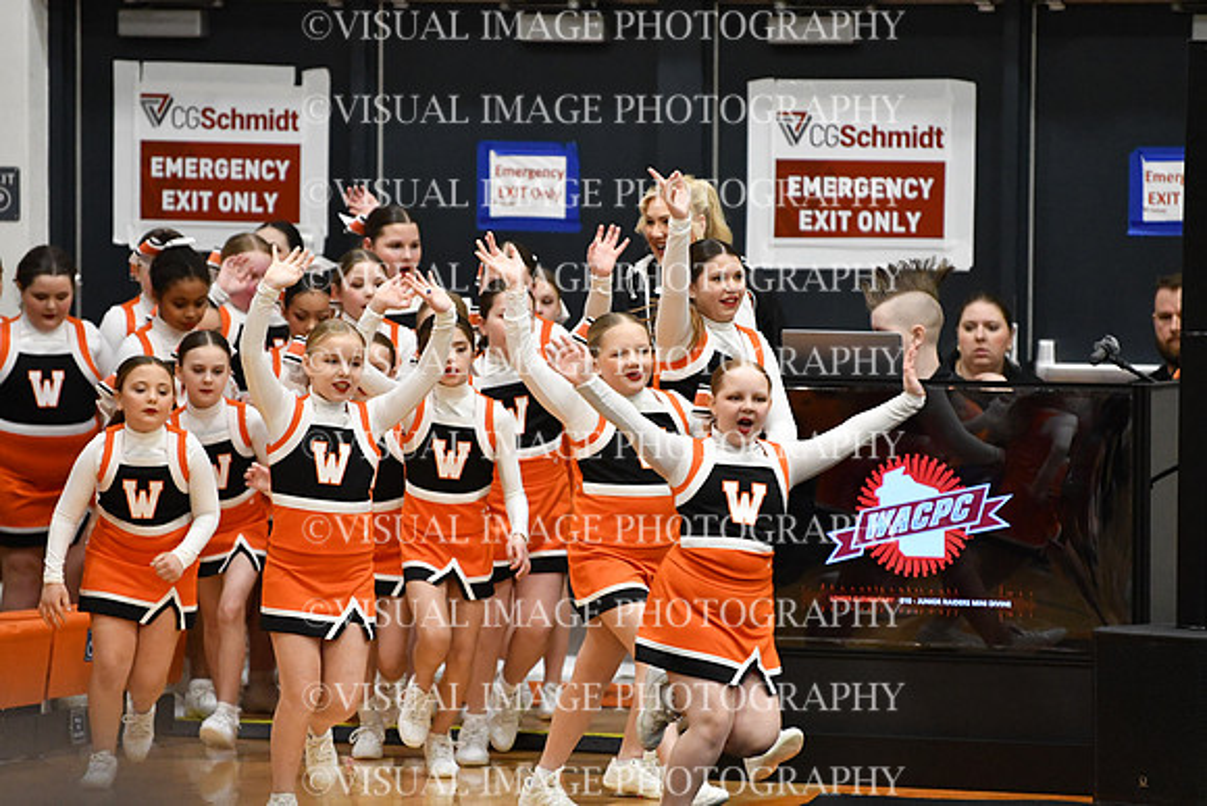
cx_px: 604
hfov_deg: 6.9
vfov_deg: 4.6
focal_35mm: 300
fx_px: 10060
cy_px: 403
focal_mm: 200
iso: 5000
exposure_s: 1/800
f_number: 2.8
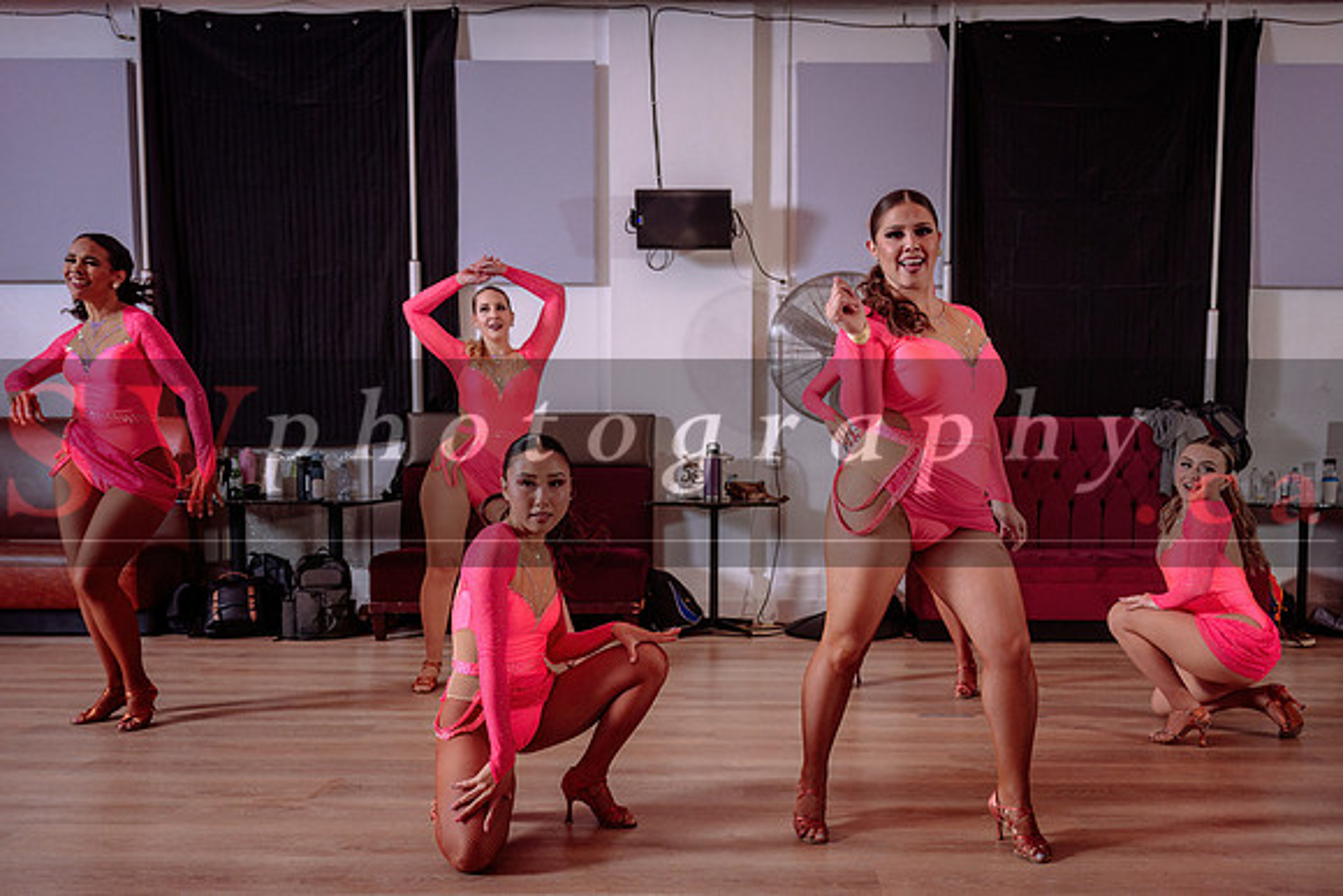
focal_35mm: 30
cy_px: 543
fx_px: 1131
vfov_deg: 43.0
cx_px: 766
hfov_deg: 61.1
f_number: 3.5
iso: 800
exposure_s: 1/200
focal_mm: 25
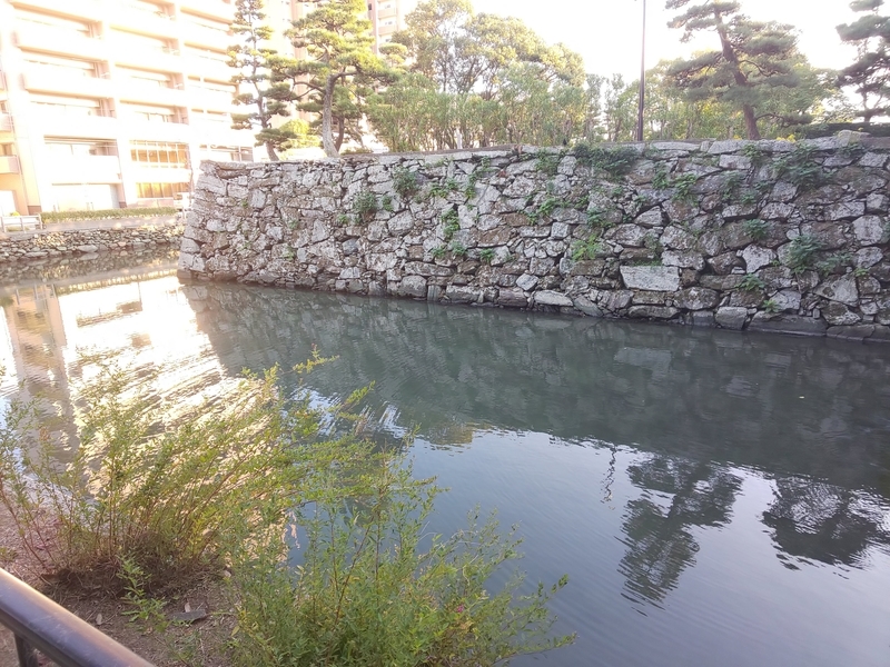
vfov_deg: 66.0
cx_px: 445
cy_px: 334
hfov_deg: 81.7
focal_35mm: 20
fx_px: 514
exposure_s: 1/50
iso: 45
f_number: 1.94
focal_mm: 3.45
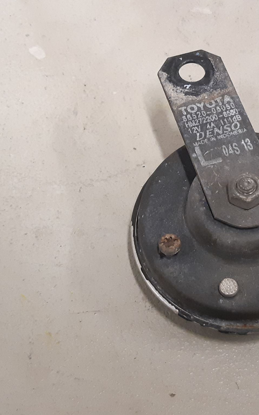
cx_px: 199
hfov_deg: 33.6
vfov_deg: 52.8
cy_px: 207
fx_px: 418
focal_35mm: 37
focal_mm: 3.93
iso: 250
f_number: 1.7
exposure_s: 1/50
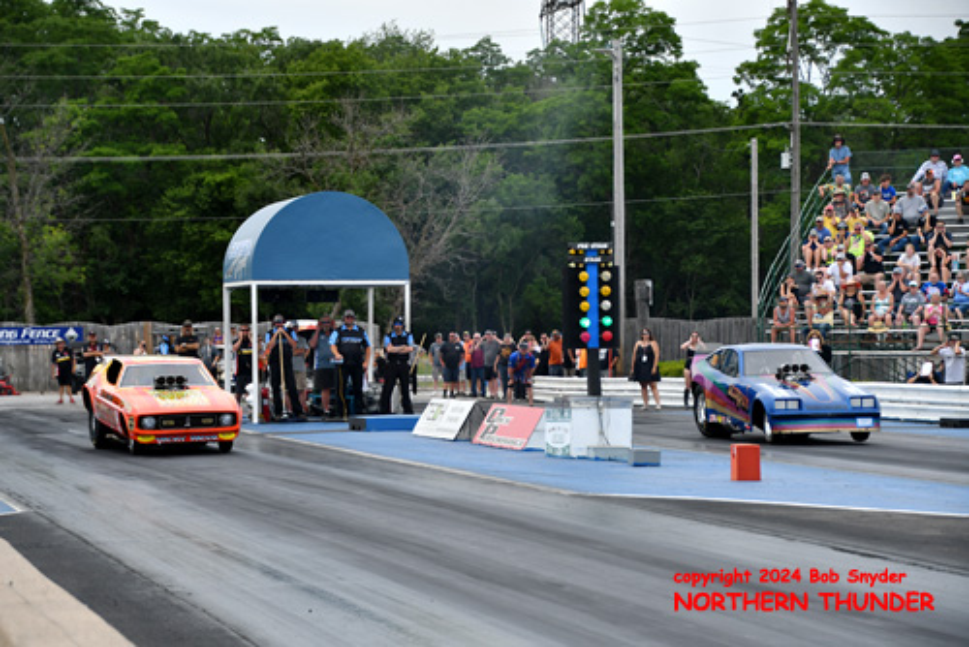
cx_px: 484
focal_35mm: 120
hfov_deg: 17.1
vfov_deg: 11.4
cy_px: 324
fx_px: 3232
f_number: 5.6
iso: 160
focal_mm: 80
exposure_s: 1/1250
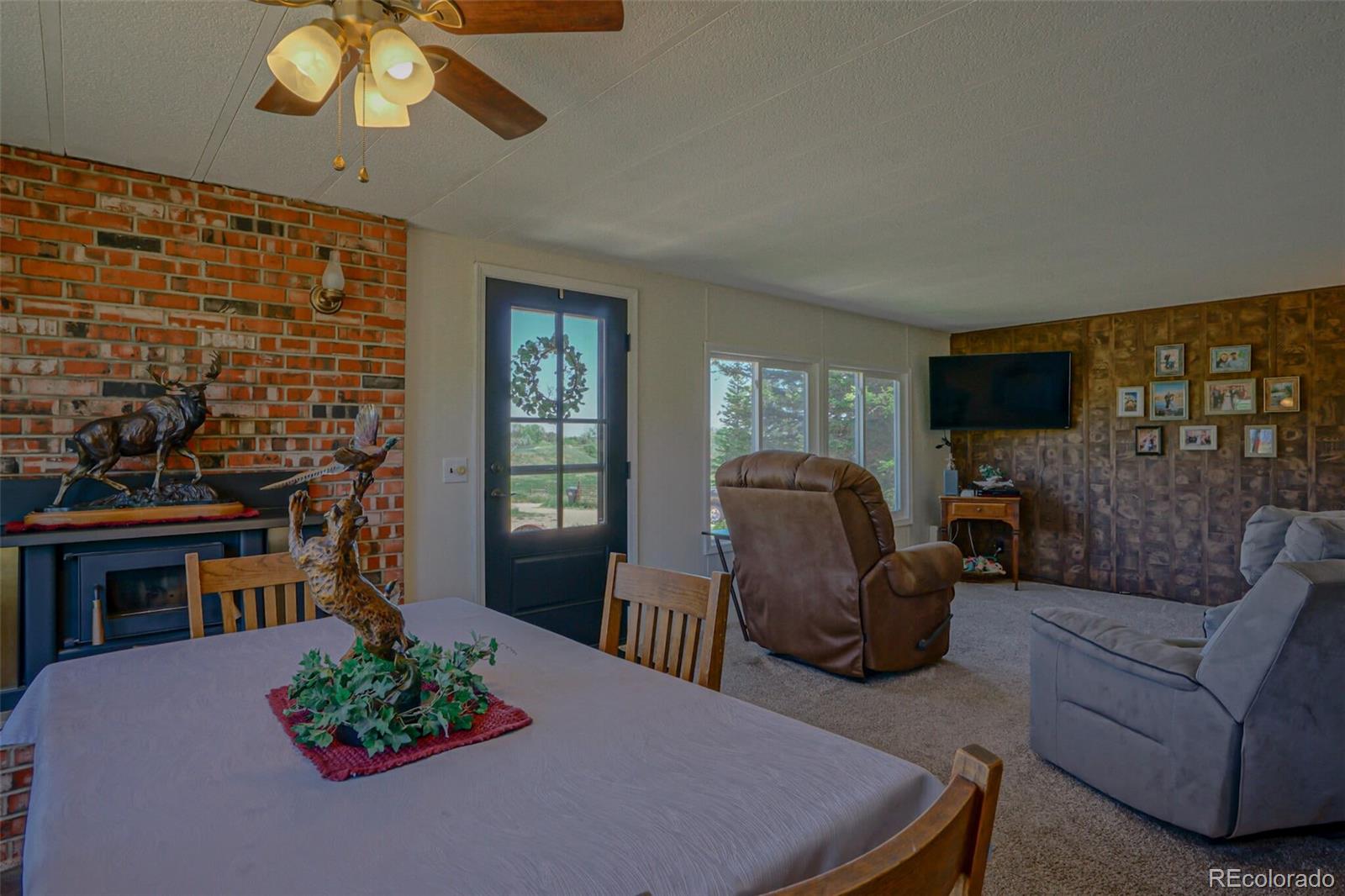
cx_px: 672
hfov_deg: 90.0
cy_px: 448
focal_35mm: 18
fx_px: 672
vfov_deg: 67.4
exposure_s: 1/20
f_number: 11
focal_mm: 18
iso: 400
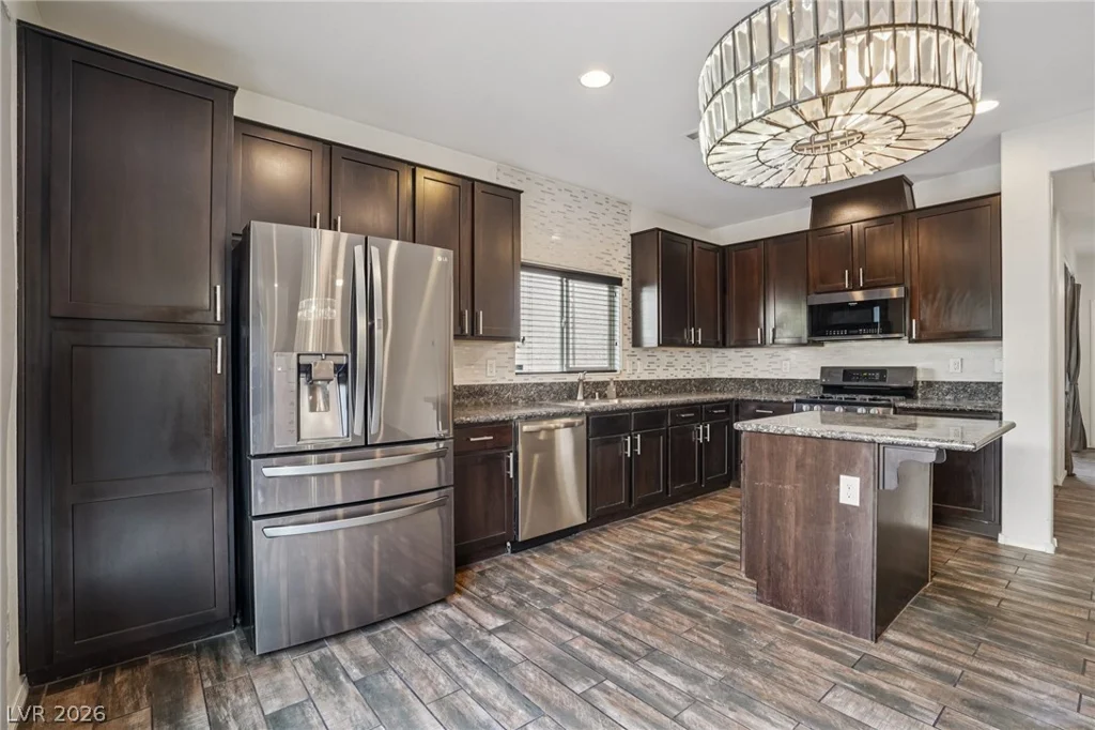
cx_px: 548
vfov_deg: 73.7
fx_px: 486
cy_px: 365
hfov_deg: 96.8
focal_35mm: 16
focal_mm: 16
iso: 400
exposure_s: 1/3.33
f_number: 8
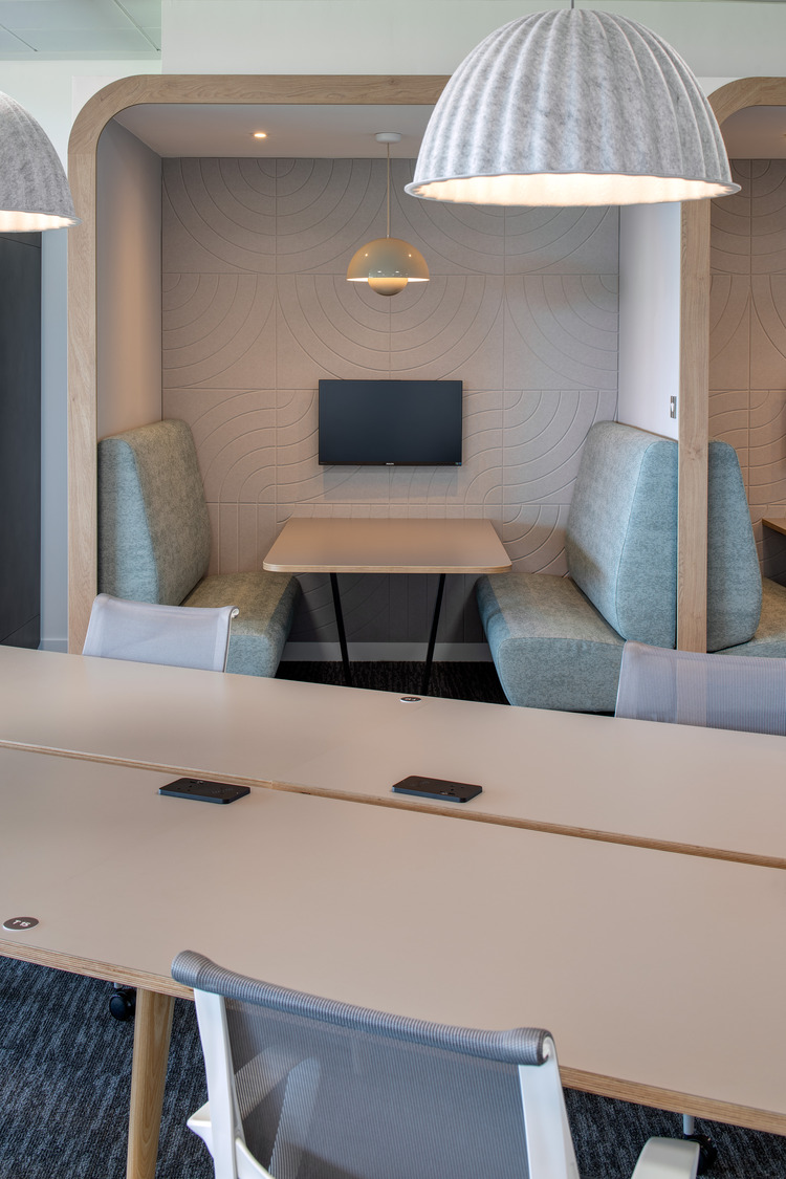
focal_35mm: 45
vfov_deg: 43.6
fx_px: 1474
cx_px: 393
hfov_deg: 29.9
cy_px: 590
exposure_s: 1/1.43
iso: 100
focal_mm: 45
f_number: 11
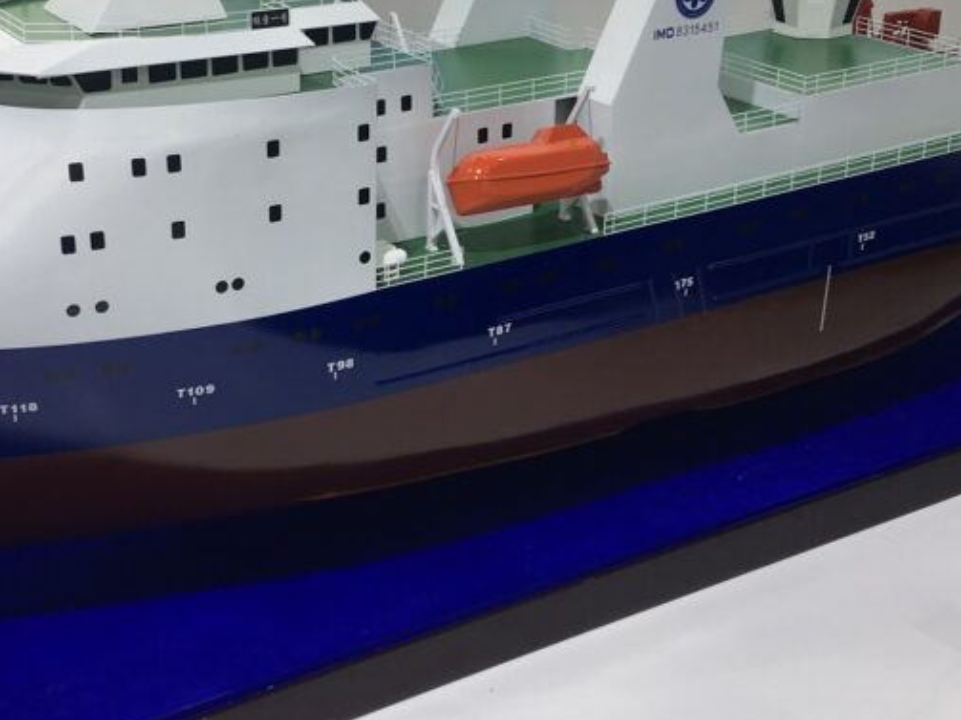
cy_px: 256
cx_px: 411
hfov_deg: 32.7
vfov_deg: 24.7
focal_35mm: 59
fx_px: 1638
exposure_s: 1/50
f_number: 2.2
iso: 25
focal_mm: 4.15
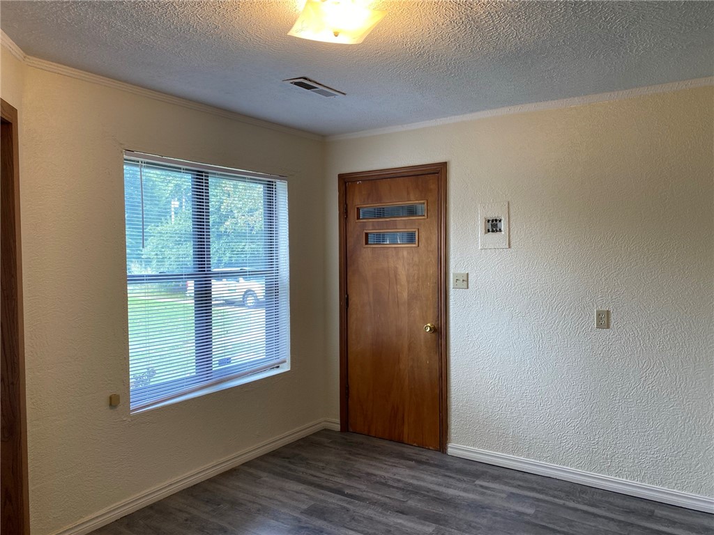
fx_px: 536
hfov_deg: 67.3
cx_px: 357
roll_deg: +1.0
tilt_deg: -1.7
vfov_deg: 53.1
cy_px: 268
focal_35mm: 26
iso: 80
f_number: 1.8
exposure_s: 1/60
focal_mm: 4.25
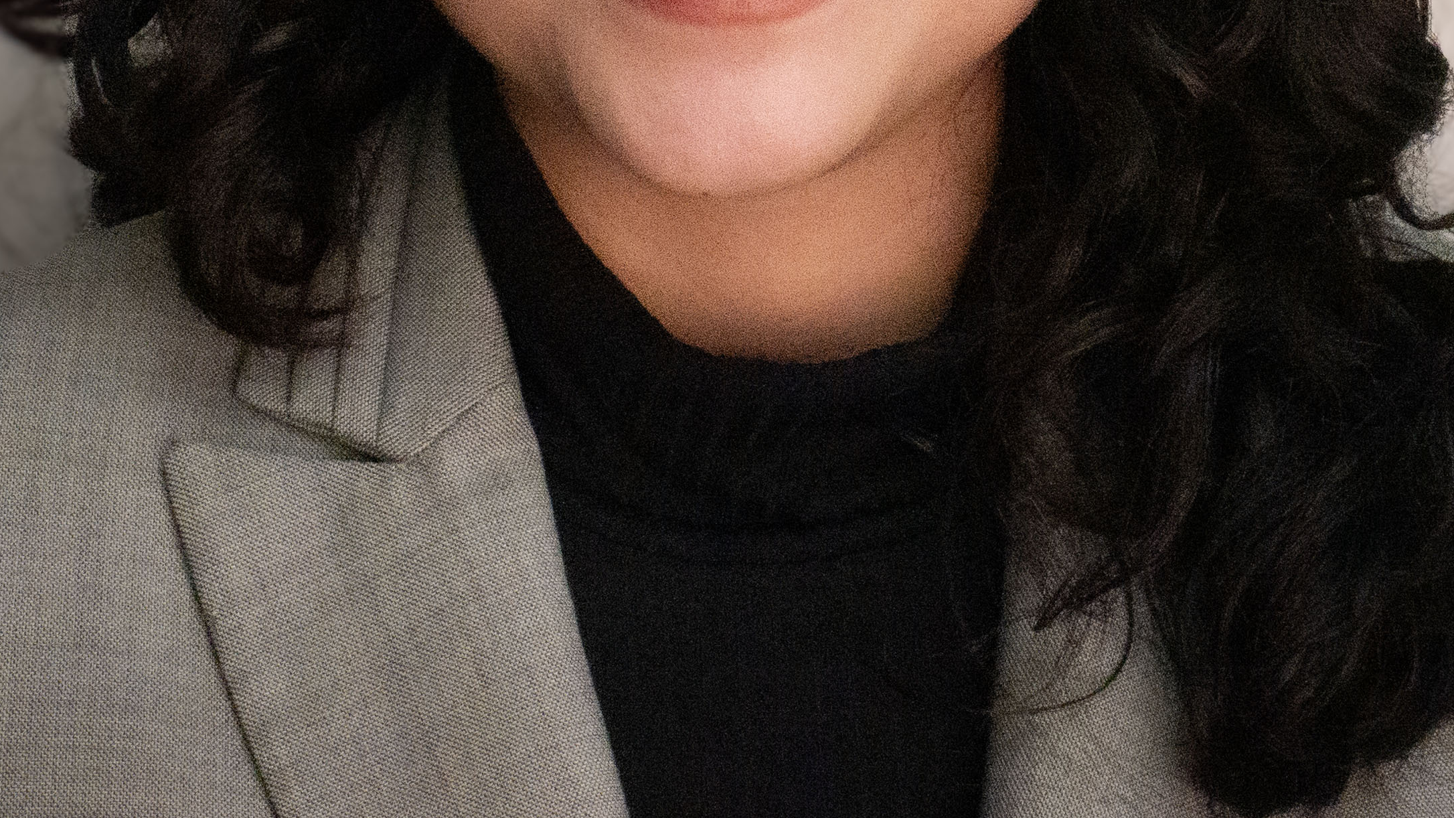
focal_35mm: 106
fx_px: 4087
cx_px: 779
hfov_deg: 20.2
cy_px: -3
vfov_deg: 11.3
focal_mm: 23
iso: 12800
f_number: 14
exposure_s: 1/200
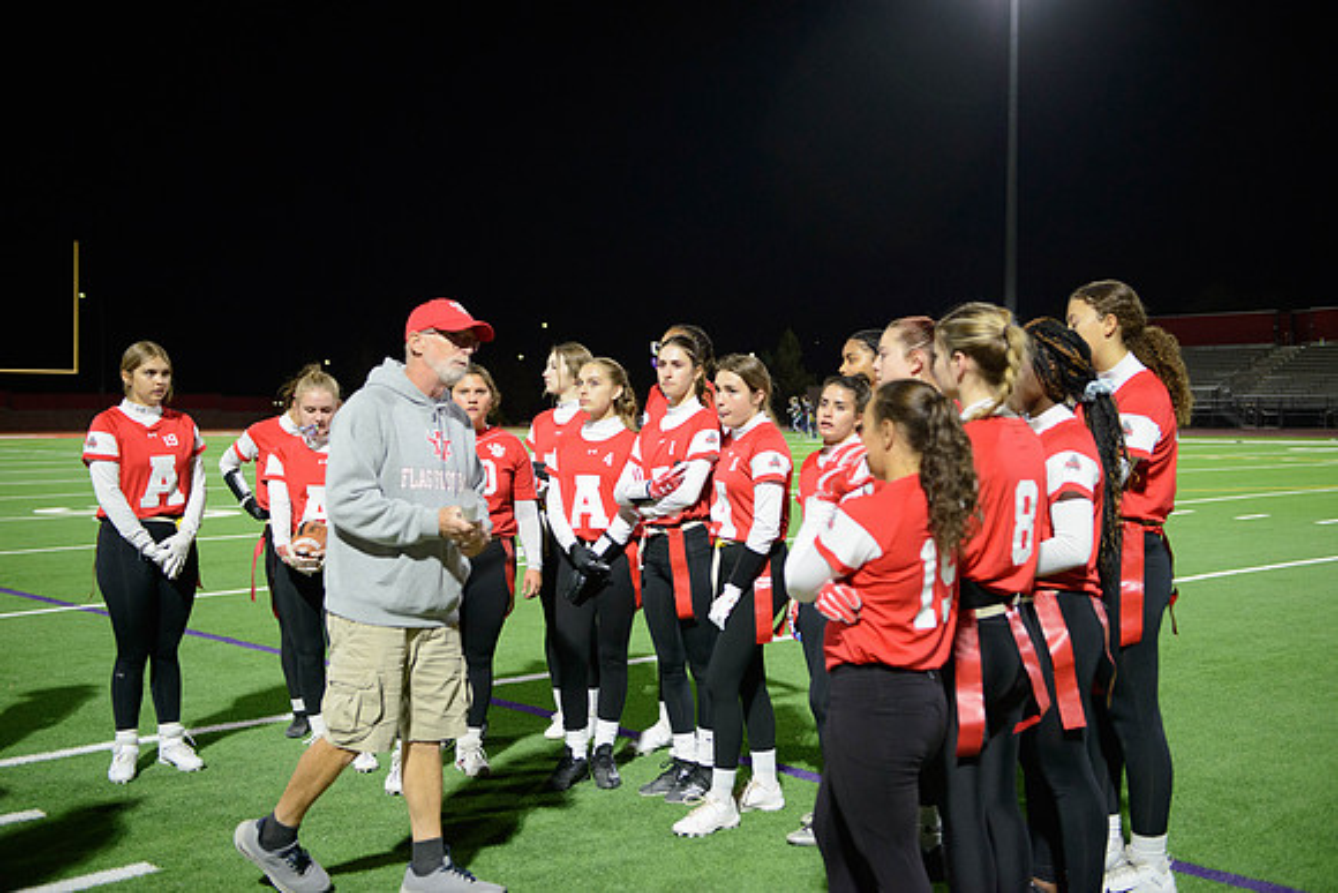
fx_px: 1561
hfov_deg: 46.4
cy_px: 446
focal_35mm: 42
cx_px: 669
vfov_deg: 31.9
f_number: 2.8
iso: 3200
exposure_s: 1/320
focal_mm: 42
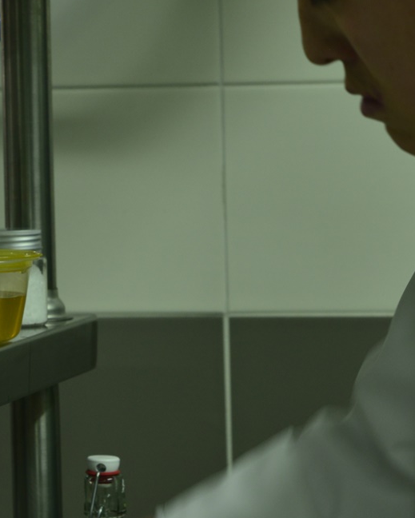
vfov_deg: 9.8
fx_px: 3022
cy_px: 421
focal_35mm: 197
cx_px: 205
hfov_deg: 7.9
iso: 800
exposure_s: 1/25
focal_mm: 85
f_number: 7.1
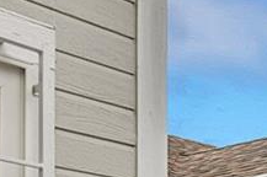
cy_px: 355
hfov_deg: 19.3
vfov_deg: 11.8
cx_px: 263
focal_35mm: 103
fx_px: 763
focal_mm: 14
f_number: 8
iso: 640
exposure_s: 1/125
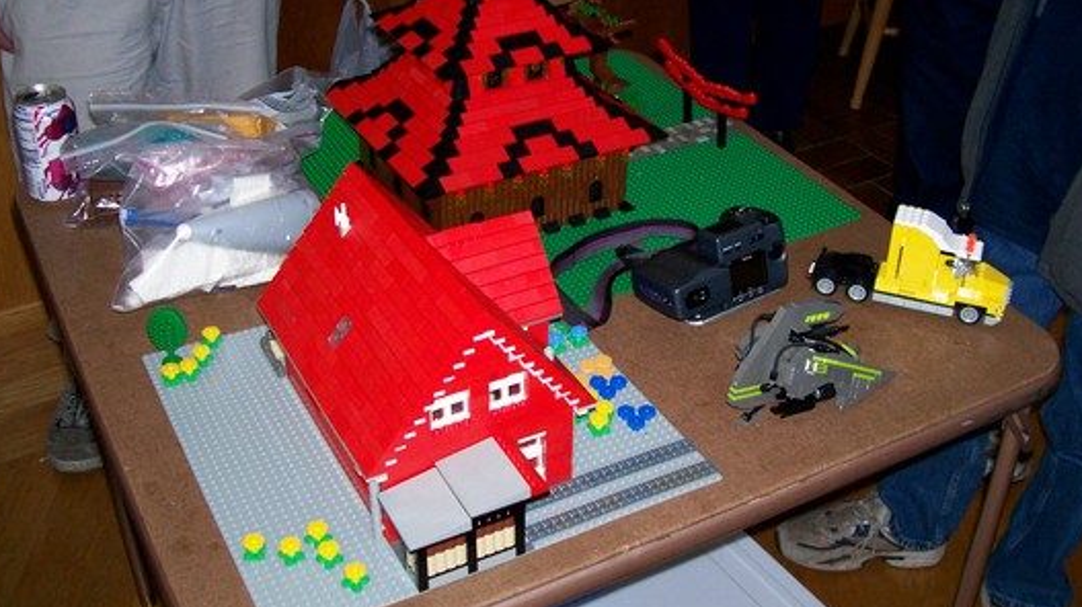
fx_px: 1291
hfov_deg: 45.4
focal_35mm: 45
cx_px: 597
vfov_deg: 26.5
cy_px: 260
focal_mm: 5.6
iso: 140
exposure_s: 1/112
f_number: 2.7
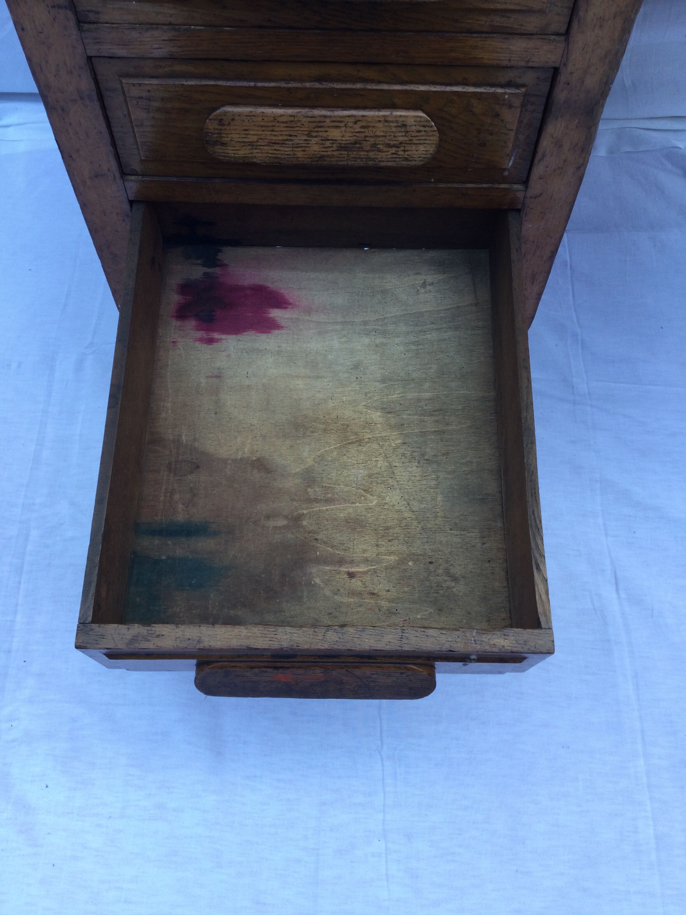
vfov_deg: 58.4
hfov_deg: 45.4
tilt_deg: -60.7
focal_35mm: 31
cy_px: 458
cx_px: 343
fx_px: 819
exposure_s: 1/141
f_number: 2.4
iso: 25
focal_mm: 3.3
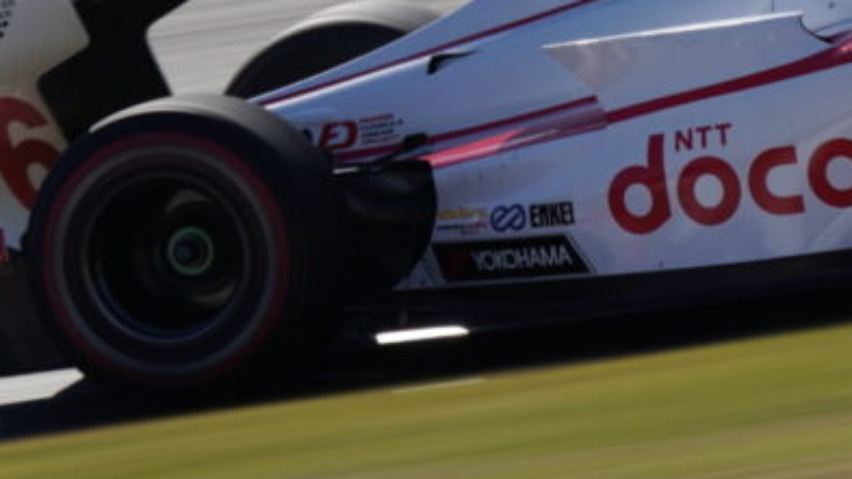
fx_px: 19744
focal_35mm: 874
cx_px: 1103
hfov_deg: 2.5
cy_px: -232
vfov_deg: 1.4
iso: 80
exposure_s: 1/60
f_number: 16
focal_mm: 280
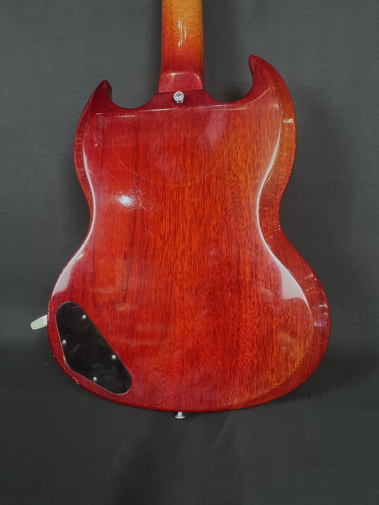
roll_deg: +1.7
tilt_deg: -8.0
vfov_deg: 67.3
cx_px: 190
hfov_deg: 53.1
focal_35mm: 26
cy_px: 252
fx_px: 380
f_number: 1.6
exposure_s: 1/40
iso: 500
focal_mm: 5.1
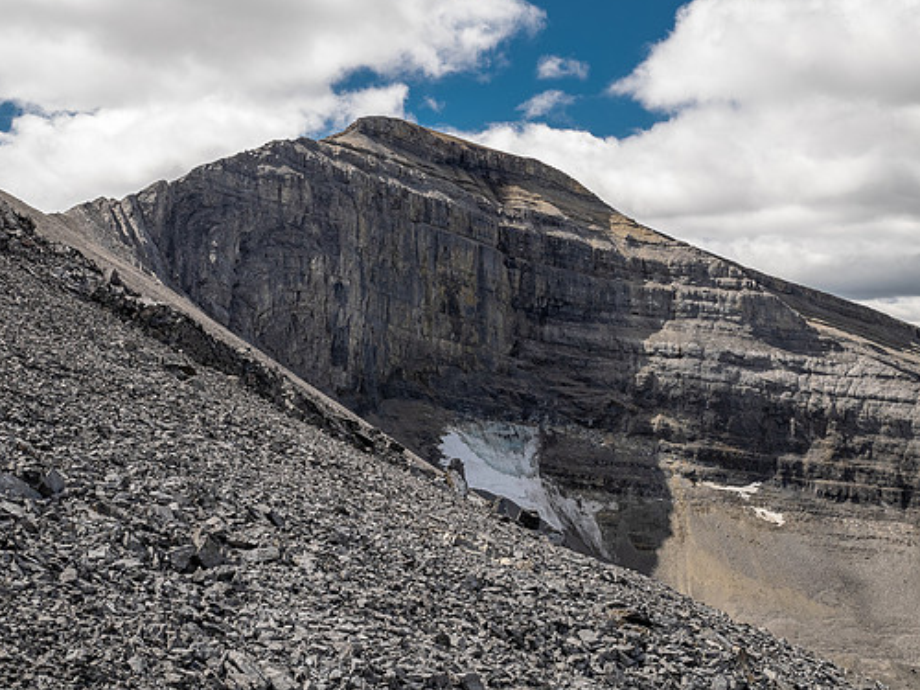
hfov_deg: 37.5
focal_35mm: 51
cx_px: 421
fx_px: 1355
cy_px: 373
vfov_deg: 28.5
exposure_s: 1/125
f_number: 8
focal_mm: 22
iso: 200
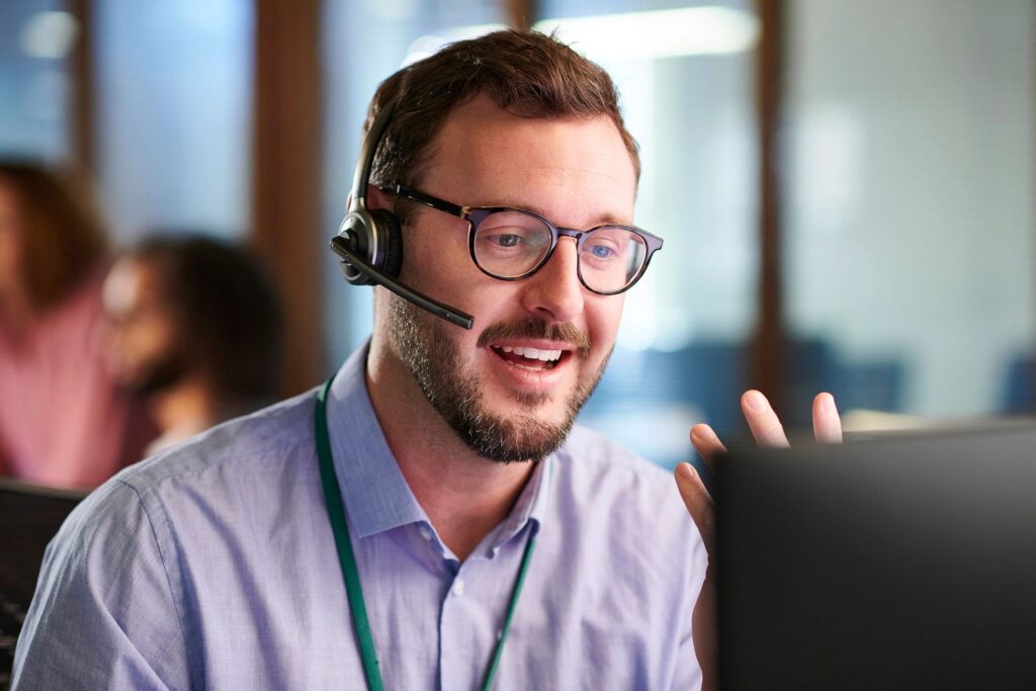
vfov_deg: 16.1
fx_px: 2446
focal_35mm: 85
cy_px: 346
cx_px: 518
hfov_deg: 23.9
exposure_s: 1/250
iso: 1000
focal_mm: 85
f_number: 2.8
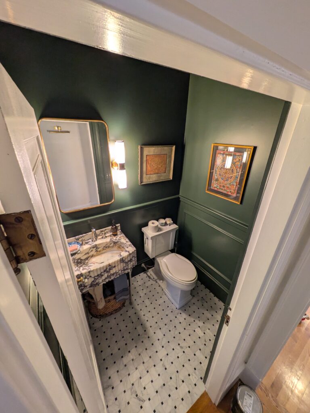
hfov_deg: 85.7
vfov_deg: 102.0
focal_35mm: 14
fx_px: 167
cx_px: 155
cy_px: 206
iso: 139
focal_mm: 1.83
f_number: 2.2
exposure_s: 1/40
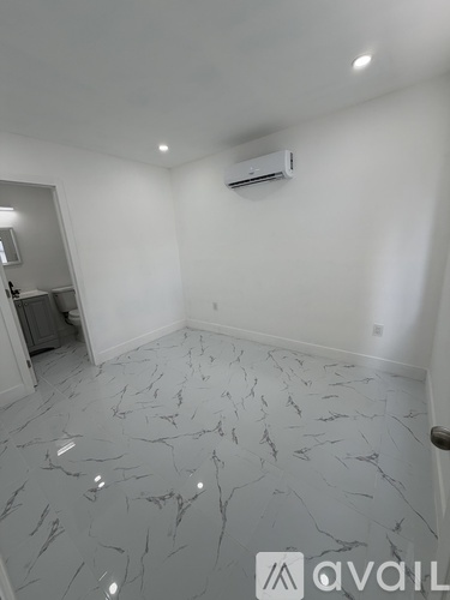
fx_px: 243
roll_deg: +4.1
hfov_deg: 85.7
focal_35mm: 14
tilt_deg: -13.8
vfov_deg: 102.1
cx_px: 225
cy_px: 300
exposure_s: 1/120
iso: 50
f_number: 2.2
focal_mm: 2.22
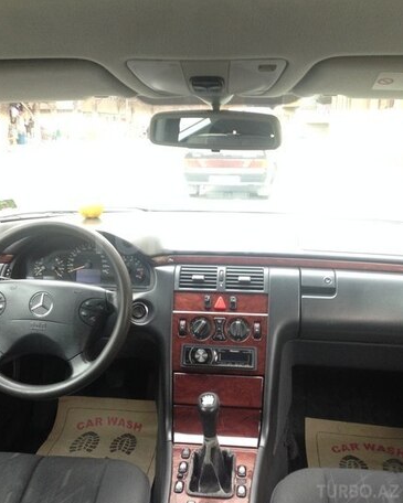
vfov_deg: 51.5
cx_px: 200
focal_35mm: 35
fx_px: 522
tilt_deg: -13.4
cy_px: 237
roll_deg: -1.4
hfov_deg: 42.2
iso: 125
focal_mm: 4.12
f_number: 2.4
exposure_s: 1/20
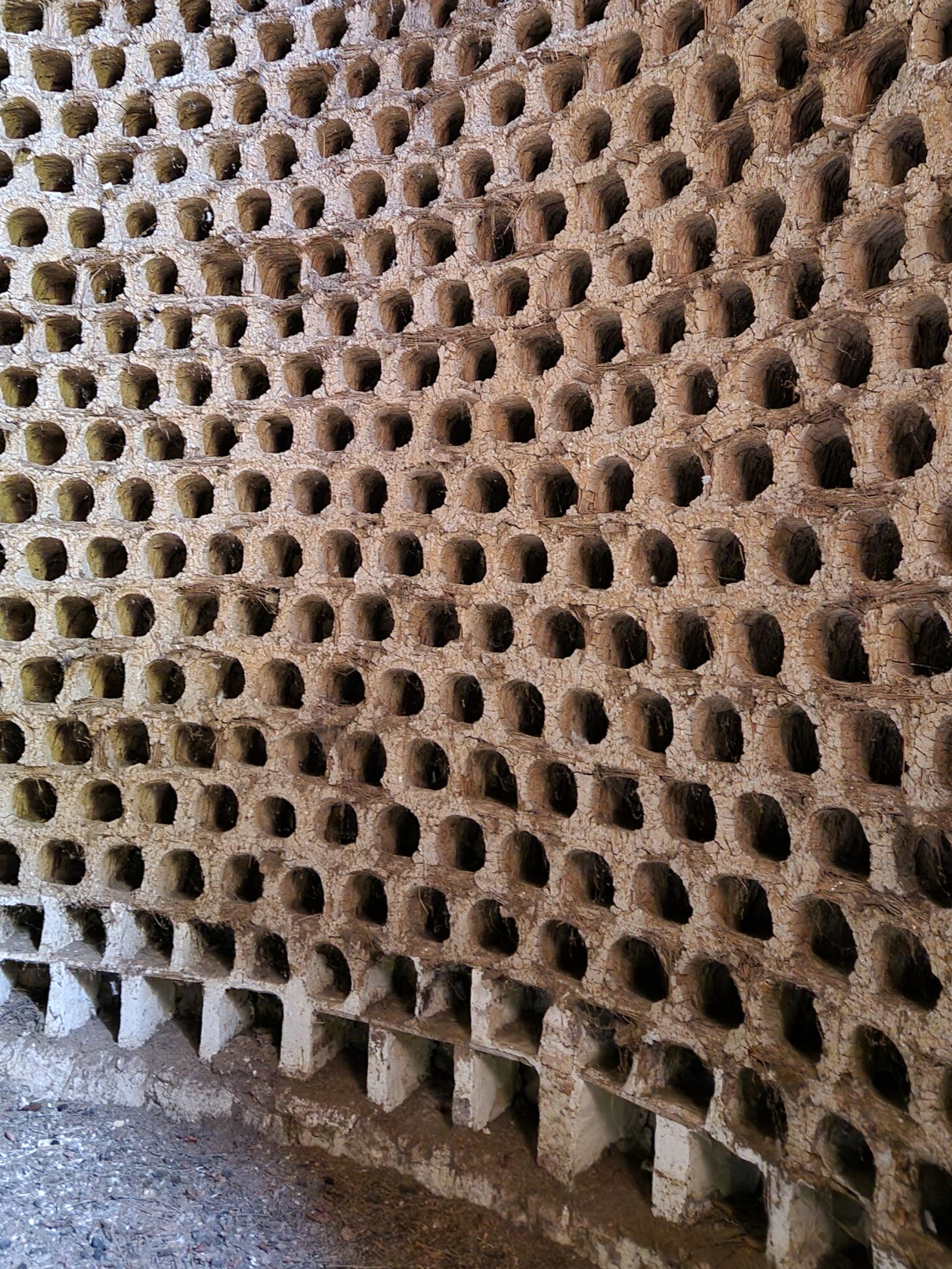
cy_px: 454
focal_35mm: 30
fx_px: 1100
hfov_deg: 46.6
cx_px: 406
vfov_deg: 59.0
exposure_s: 1/20
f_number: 1.8
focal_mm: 5.4
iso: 1600
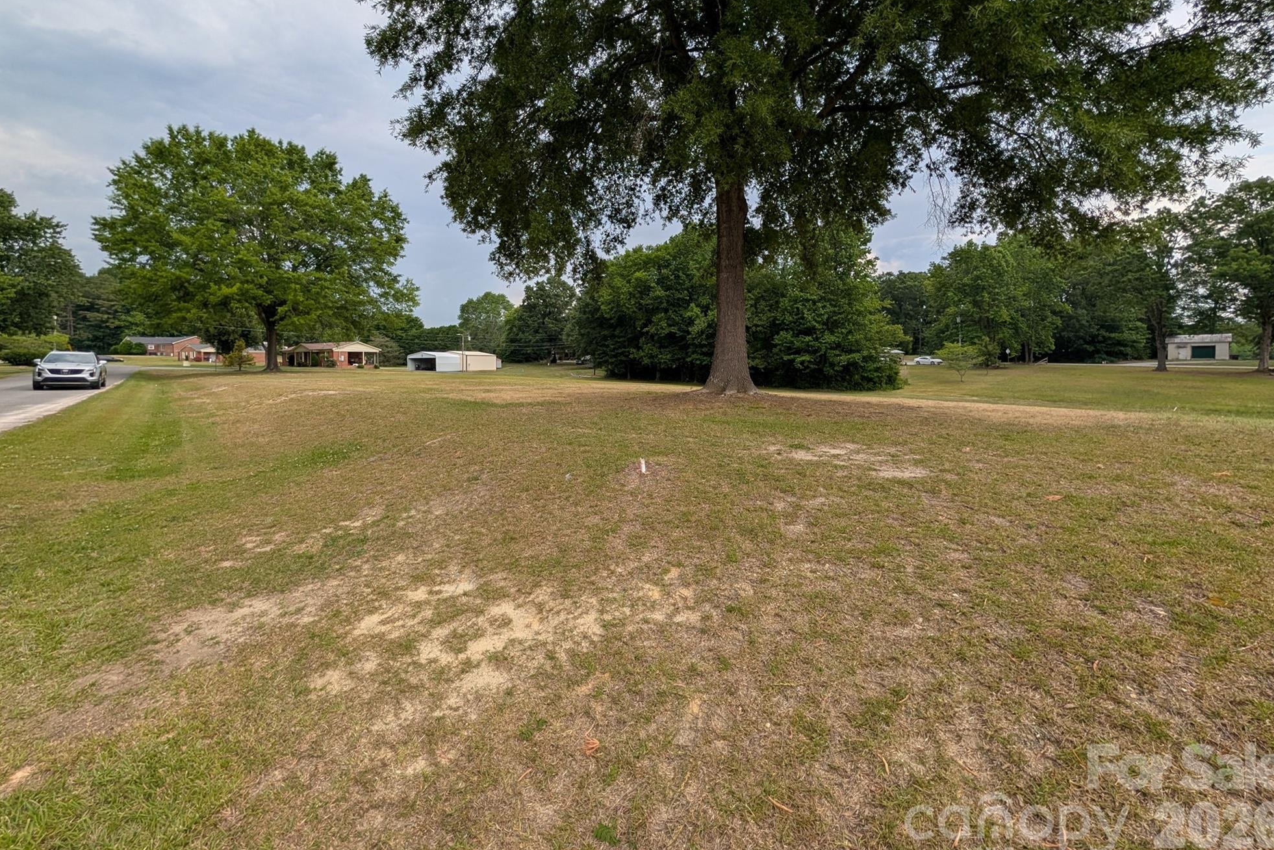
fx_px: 460
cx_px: 631
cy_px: 372
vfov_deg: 85.0
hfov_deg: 108.3
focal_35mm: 13
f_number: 1.7
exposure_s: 1/929
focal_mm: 2.02
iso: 45
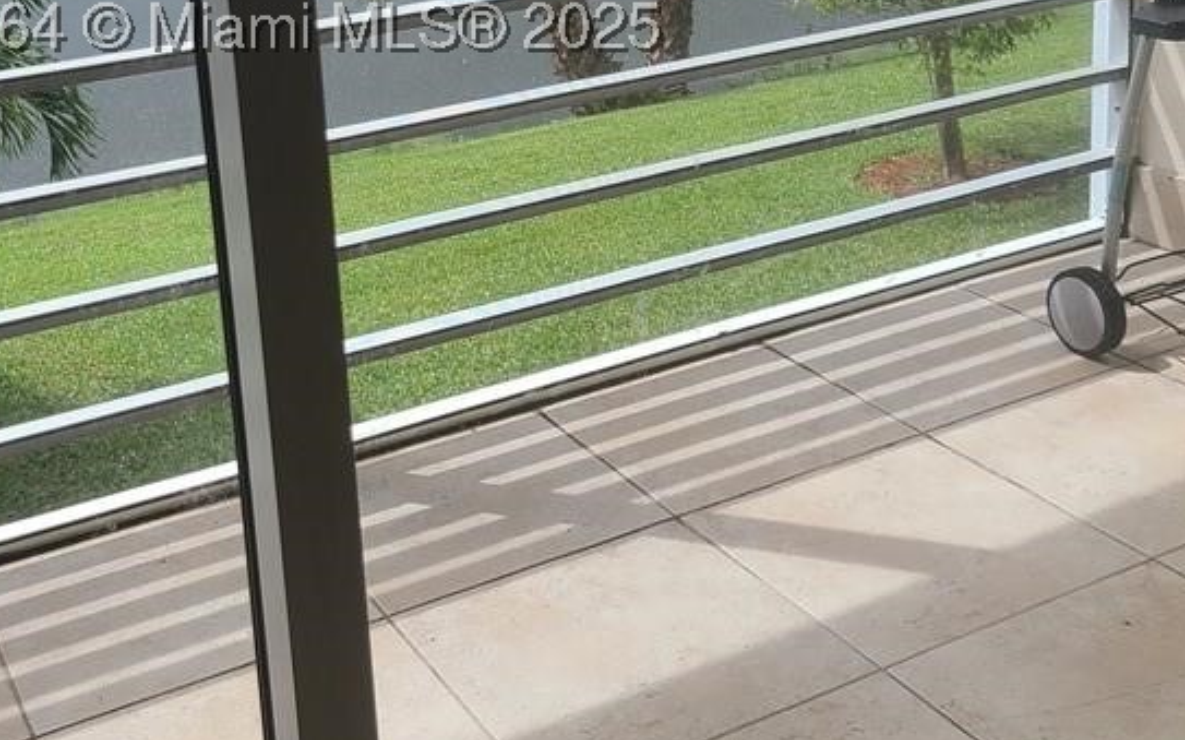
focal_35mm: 52
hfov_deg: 38.9
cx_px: 567
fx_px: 1679
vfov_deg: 24.0
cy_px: 37
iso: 40
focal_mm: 5.4
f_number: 1.8
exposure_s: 1/842
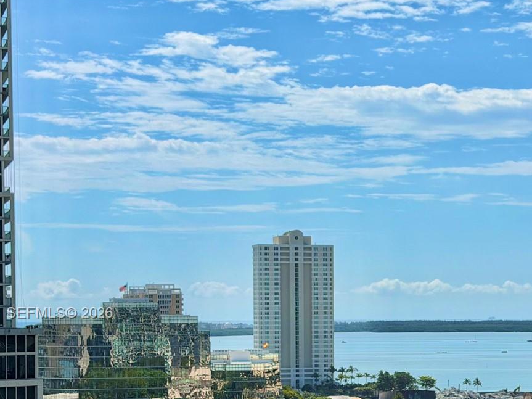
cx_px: 414
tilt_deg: -1.2
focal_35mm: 89
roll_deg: +0.4
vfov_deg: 16.5
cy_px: 314
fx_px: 1368
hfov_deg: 21.8
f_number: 1.78
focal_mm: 6.76
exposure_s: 1/13333
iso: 64
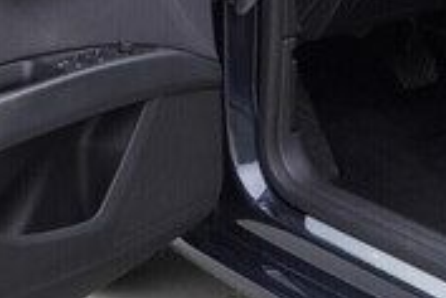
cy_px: -44
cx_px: 280
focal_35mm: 112
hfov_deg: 18.2
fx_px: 1387
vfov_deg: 12.0
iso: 125
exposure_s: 1/60
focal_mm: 24
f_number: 3.5
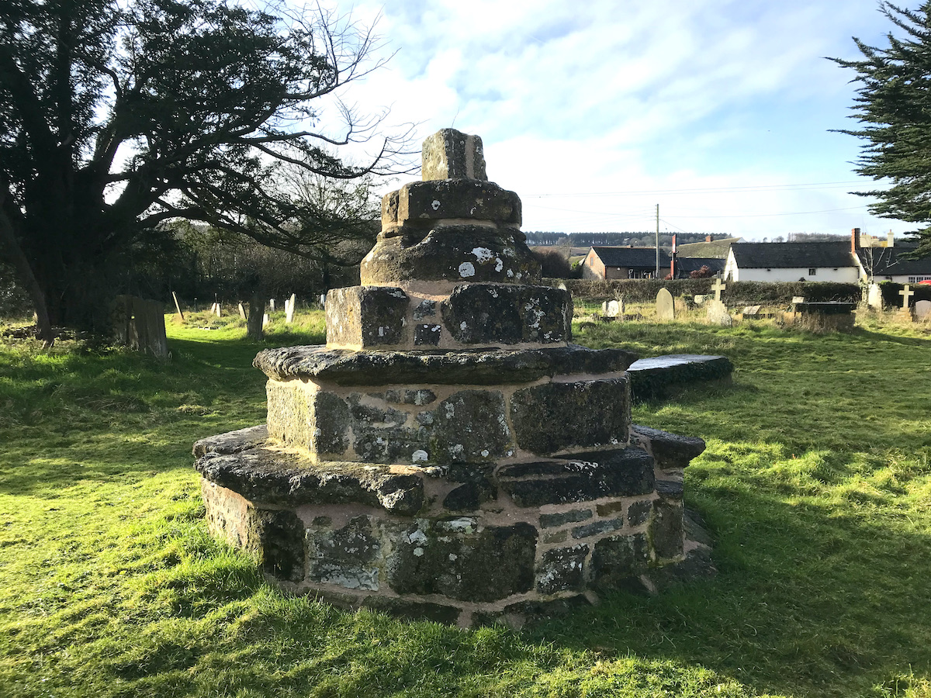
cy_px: 349
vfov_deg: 49.7
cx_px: 466
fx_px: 753
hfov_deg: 63.4
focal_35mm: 28
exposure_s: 1/1473
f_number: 1.8
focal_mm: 3.99
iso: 20
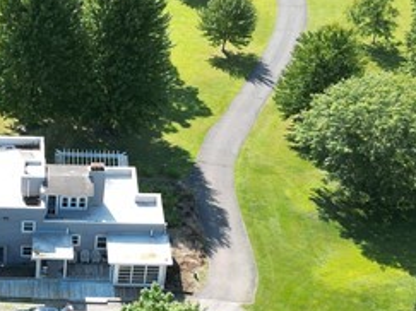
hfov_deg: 18.8
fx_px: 1213
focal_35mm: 101
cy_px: 277
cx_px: -15
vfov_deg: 14.5
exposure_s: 1/725
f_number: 1.7
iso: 100
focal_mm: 6.72
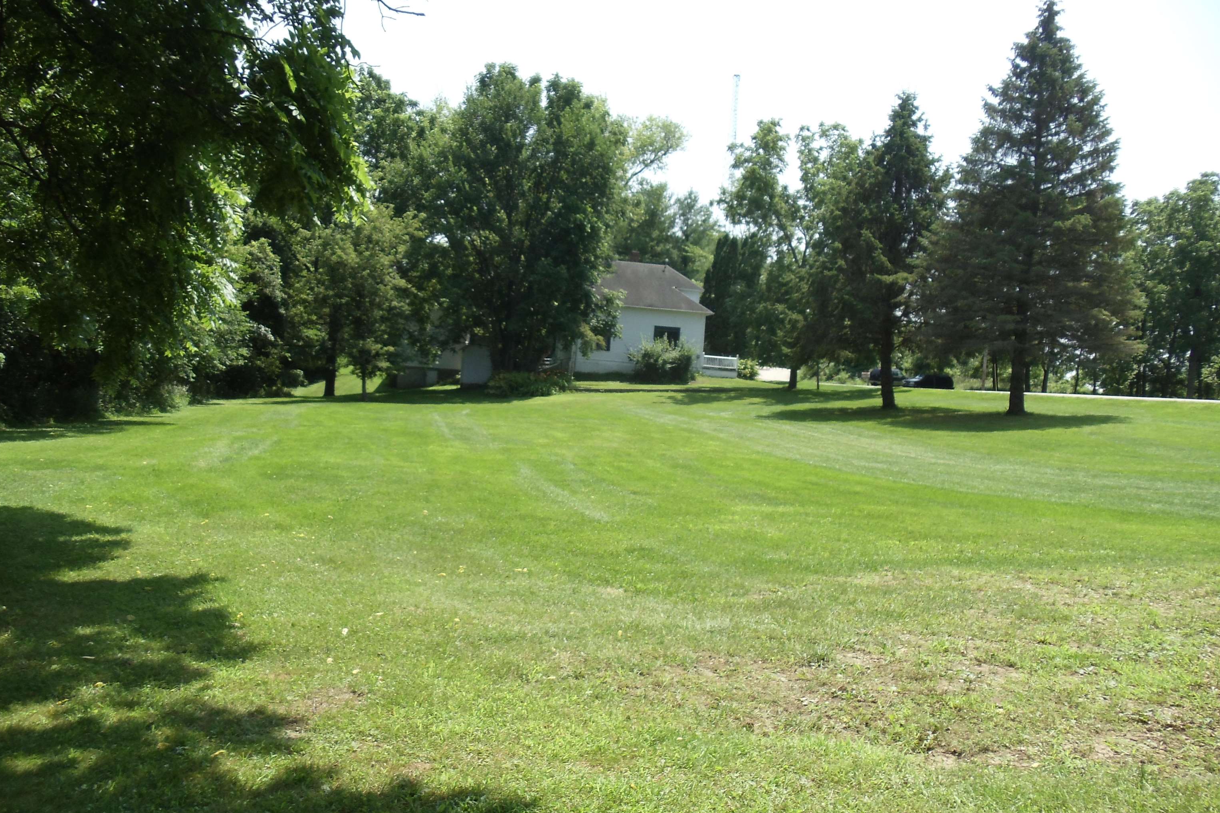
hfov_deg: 42.7
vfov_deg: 29.2
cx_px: 607
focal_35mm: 46
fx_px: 1559
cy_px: 439
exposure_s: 1/160
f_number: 7.1
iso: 100
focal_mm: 6
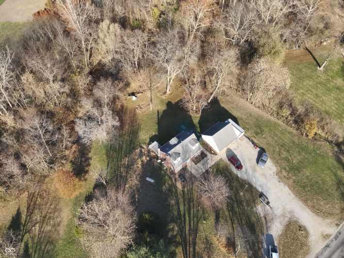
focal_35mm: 24
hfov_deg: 71.6
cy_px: 129
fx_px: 238
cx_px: 172
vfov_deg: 56.8
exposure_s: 1/500
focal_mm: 4.4
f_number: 2.8
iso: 100
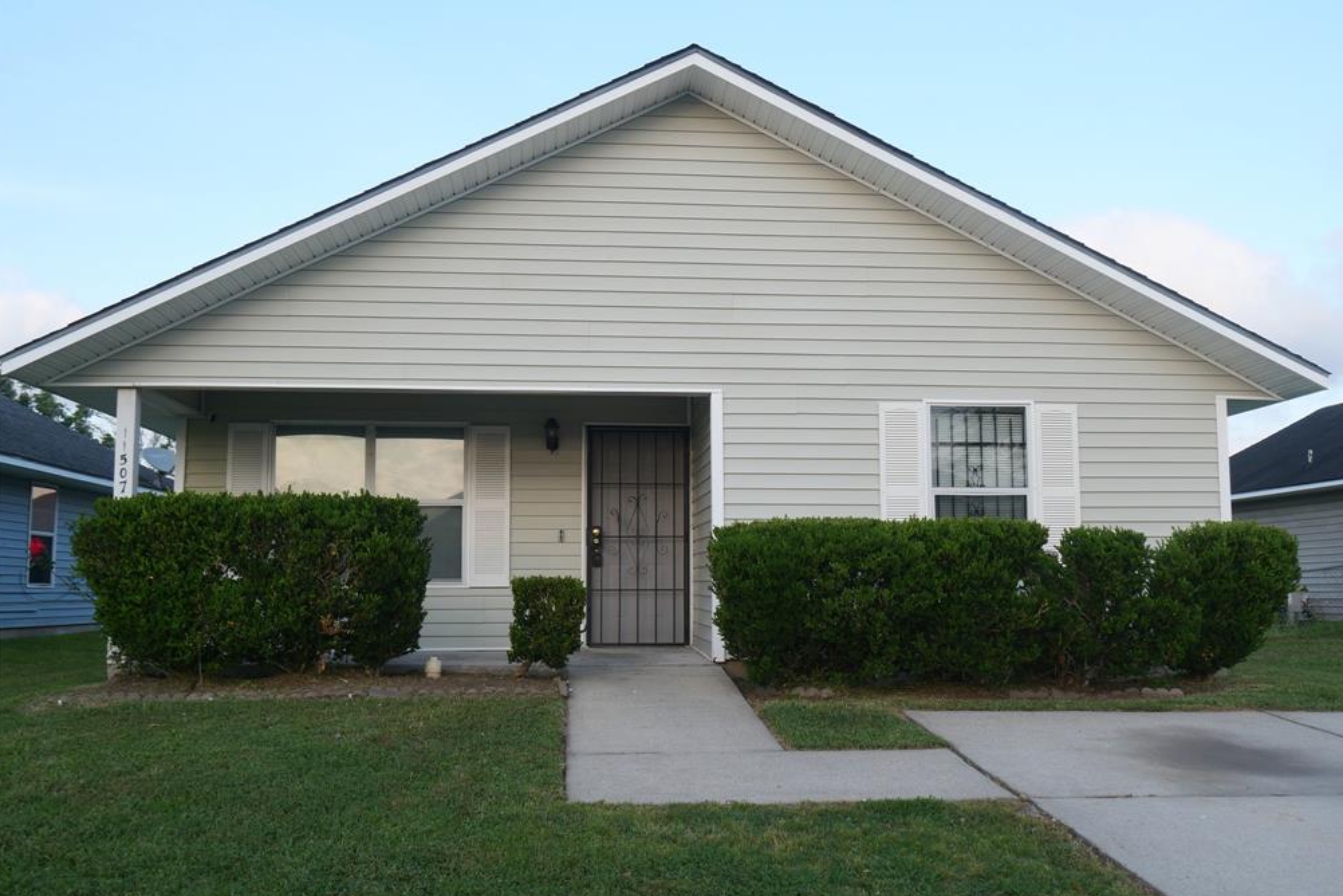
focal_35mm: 34
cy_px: 449
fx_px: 1268
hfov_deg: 55.8
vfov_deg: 38.9
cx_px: 678
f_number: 5
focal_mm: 16
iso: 200
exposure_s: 1/160
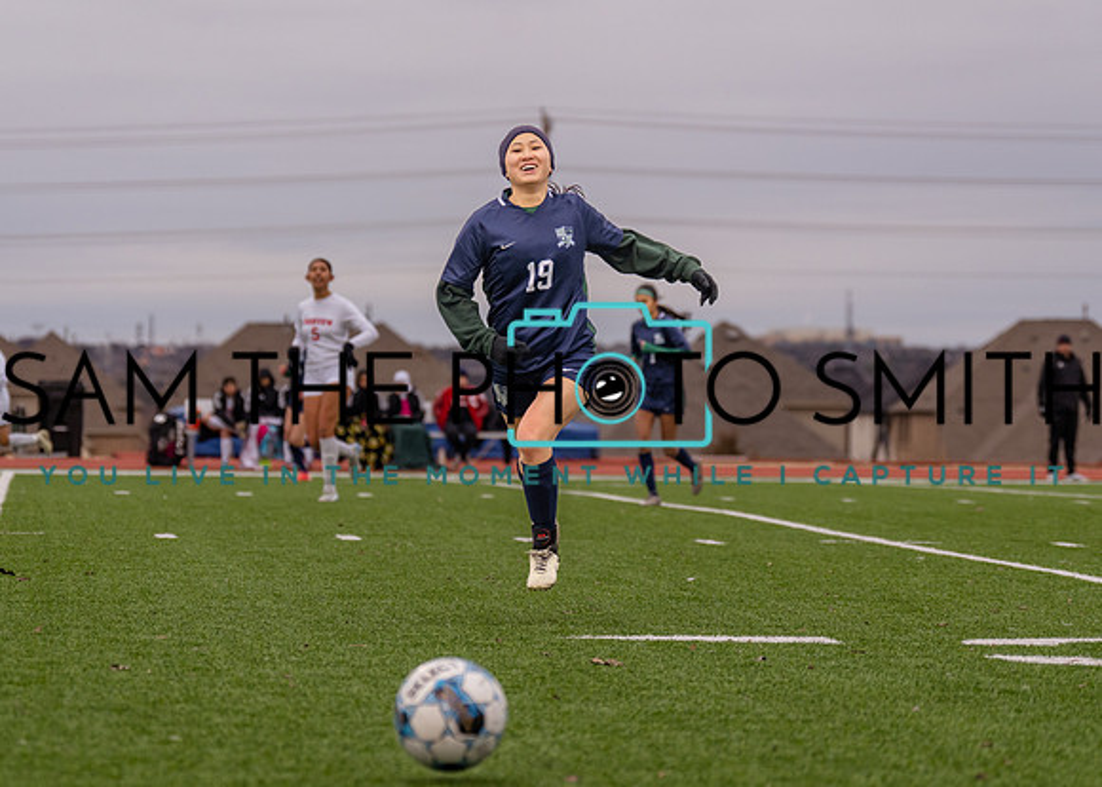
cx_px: 518
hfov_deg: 12.5
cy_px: 417
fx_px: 5027
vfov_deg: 8.9
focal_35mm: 161
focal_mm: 130
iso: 800
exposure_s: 1/1600
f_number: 4
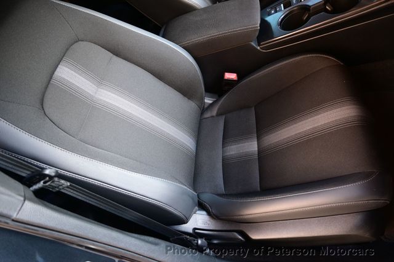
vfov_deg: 53.1
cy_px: 131
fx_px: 263
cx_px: 197
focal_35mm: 24
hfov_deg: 73.8
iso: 220
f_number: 3.5
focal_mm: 16
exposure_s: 1/25
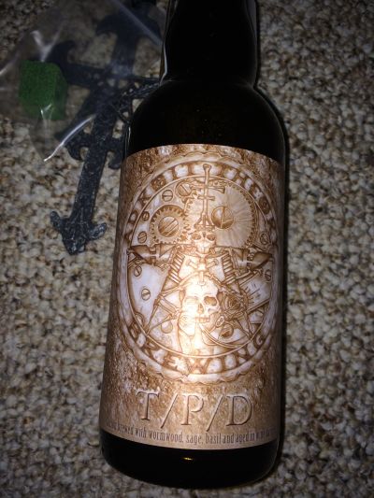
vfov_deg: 60.0
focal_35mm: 30
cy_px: 249
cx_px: 187
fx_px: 432
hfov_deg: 46.8
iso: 32
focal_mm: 4.12
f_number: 2.2
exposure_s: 1/193
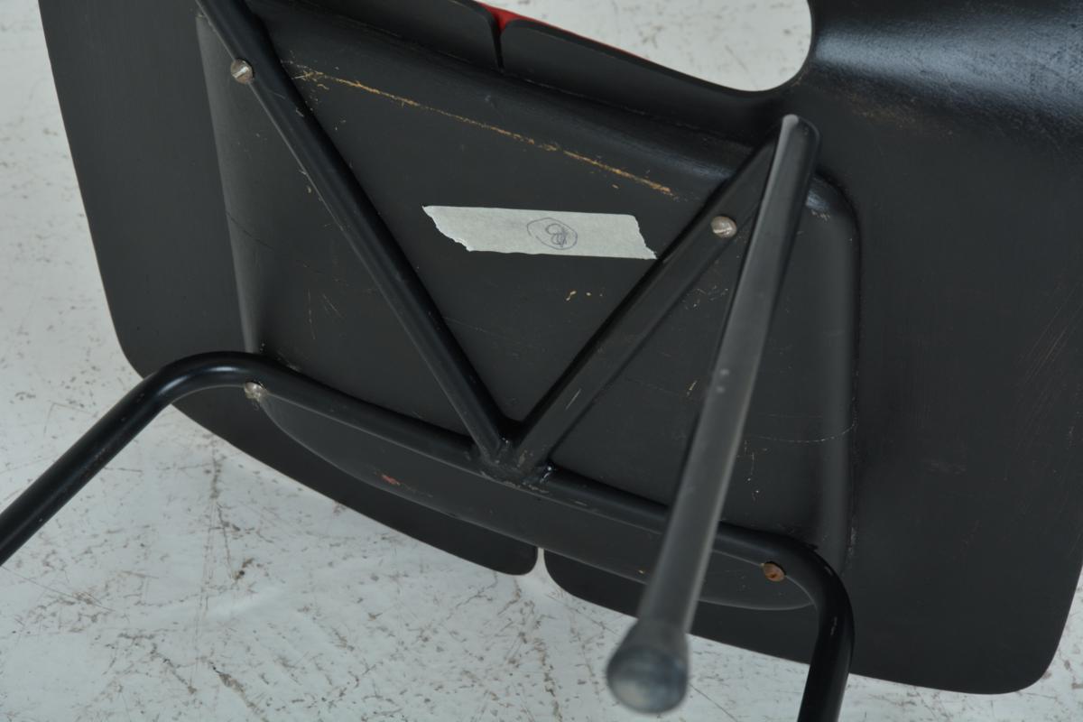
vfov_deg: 8.7
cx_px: 542
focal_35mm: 158
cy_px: 361
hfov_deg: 13.0
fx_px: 4738
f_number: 10
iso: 400
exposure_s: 1/125
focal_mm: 105
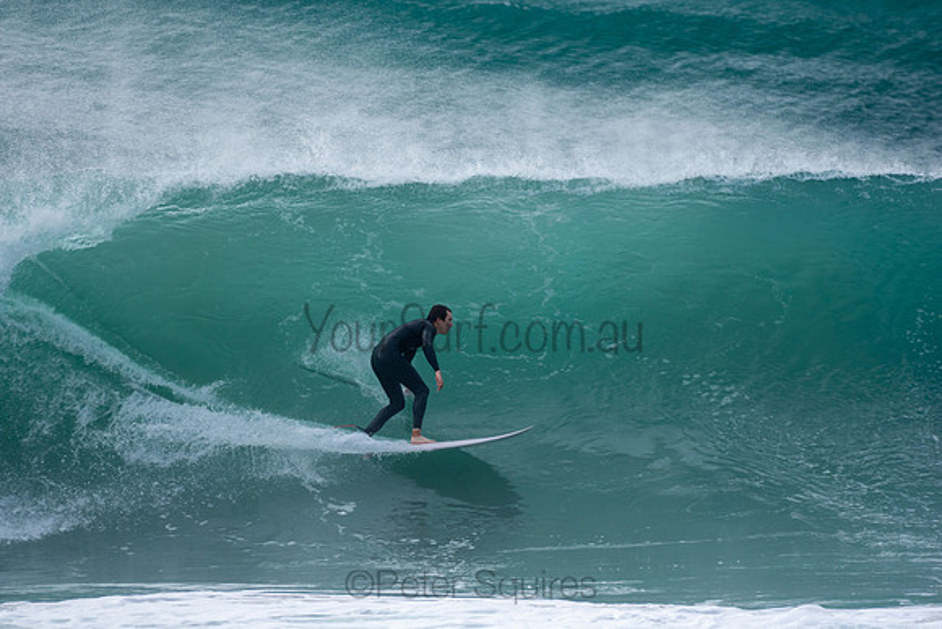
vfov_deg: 1.8
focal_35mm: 750
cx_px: 471
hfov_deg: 2.7
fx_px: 19629
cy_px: 314
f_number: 5.6
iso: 220
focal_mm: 500
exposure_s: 1/800
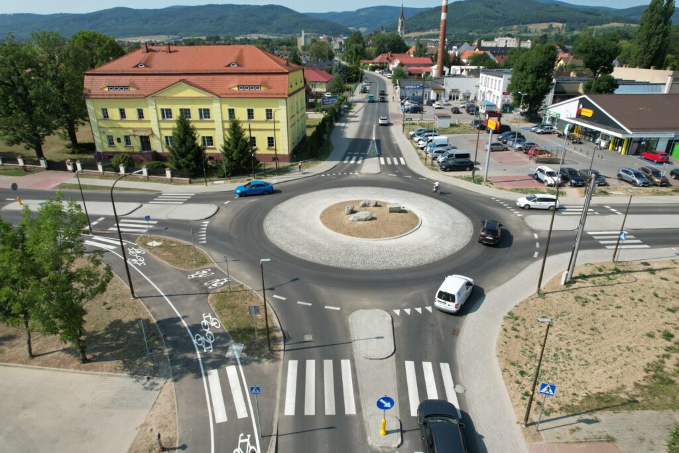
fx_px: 415
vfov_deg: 57.2
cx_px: 340
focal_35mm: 22
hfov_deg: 78.6
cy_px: 226
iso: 110
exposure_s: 1/1600
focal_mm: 8.38
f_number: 2.8
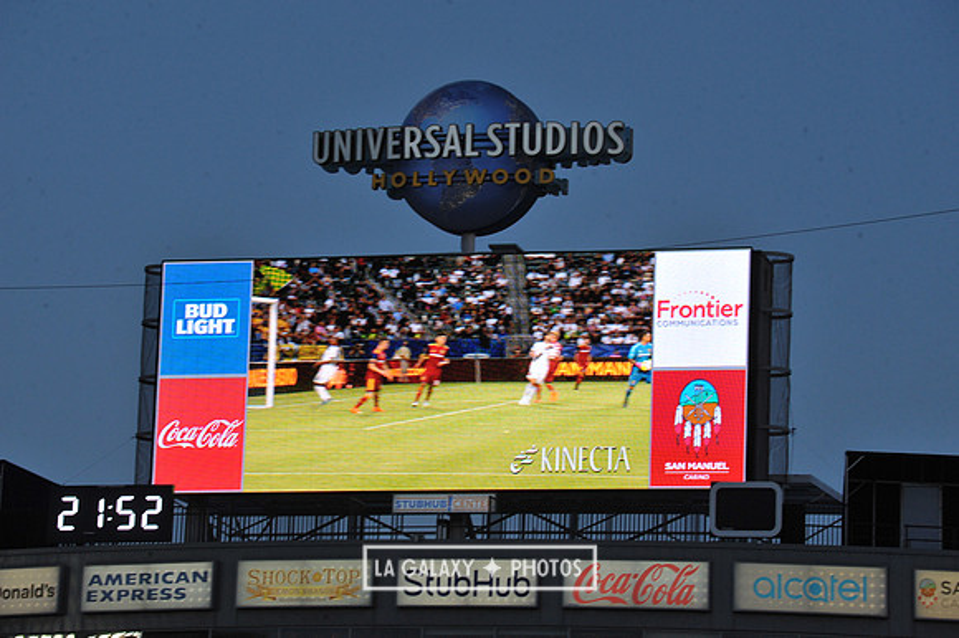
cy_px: 319
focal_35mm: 180
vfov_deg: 7.6
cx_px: 480
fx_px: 4792
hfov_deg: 11.4
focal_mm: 180
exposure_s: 1/400
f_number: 10
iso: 1250
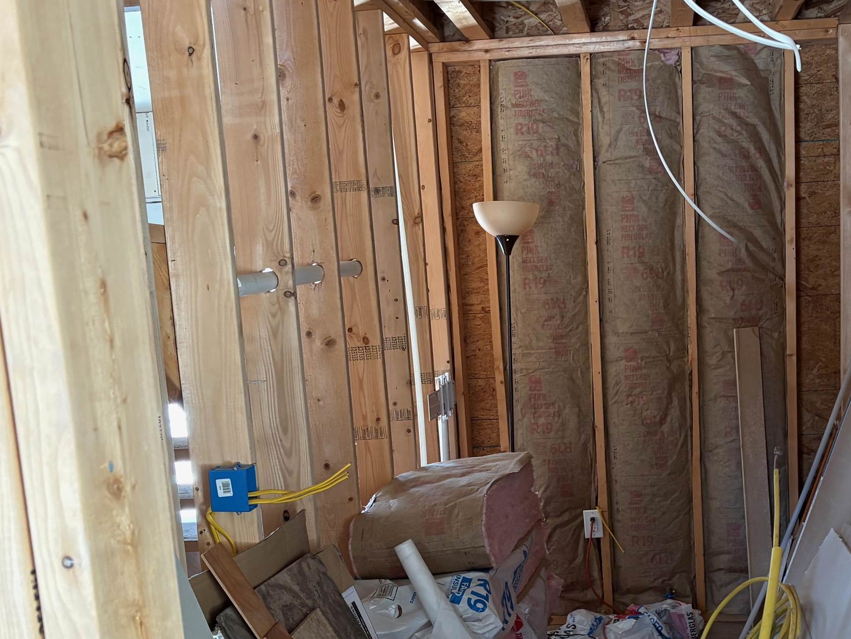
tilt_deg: -7.2
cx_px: 564
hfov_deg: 40.0
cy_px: 476
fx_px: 1156
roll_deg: +3.3
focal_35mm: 47
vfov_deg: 30.4
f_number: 1.6
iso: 125
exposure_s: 1/60
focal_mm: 5.96
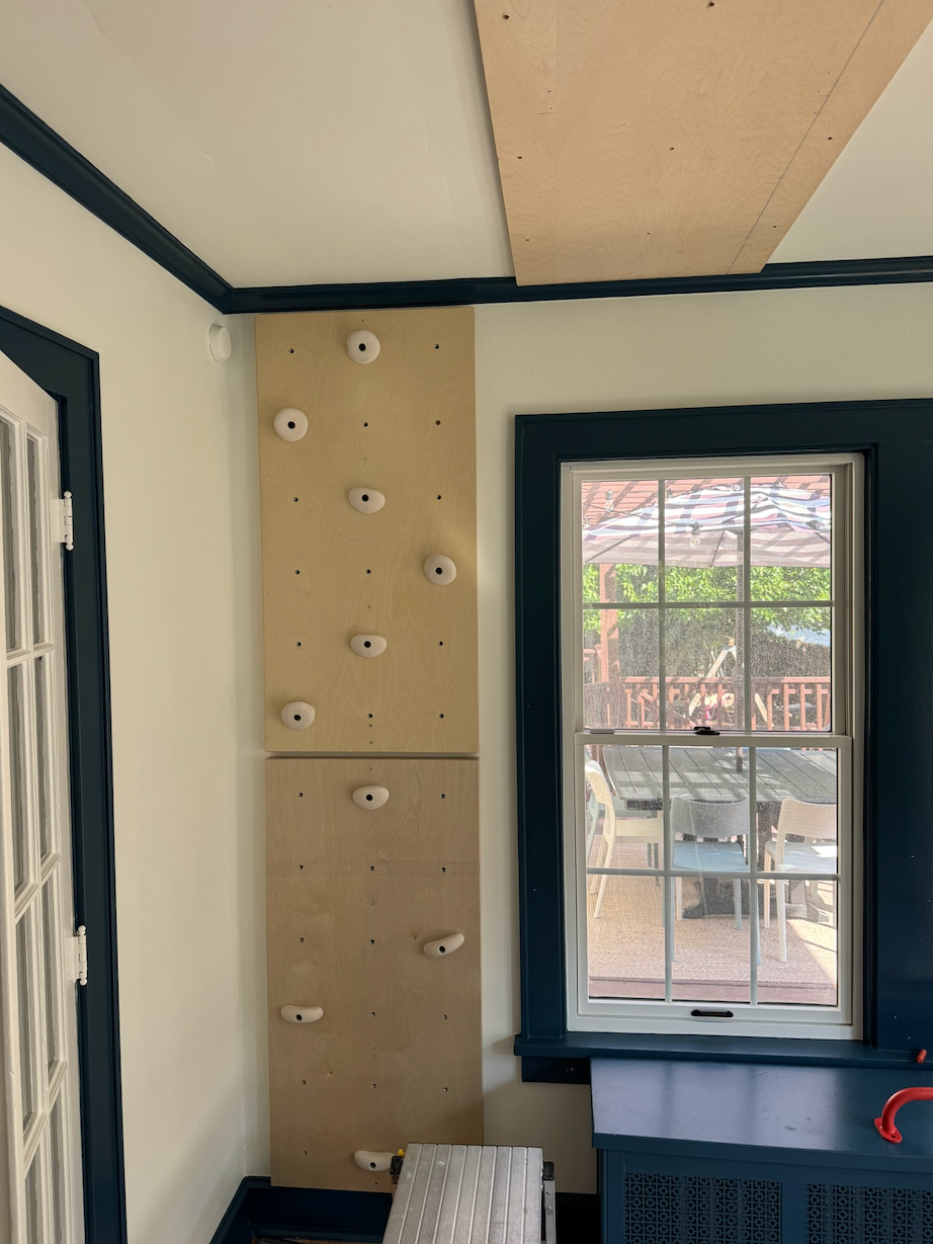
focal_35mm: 25
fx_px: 898
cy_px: 605
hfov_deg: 54.9
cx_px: 466
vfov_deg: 69.4
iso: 80
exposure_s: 1/121
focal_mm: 6.76
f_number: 1.78
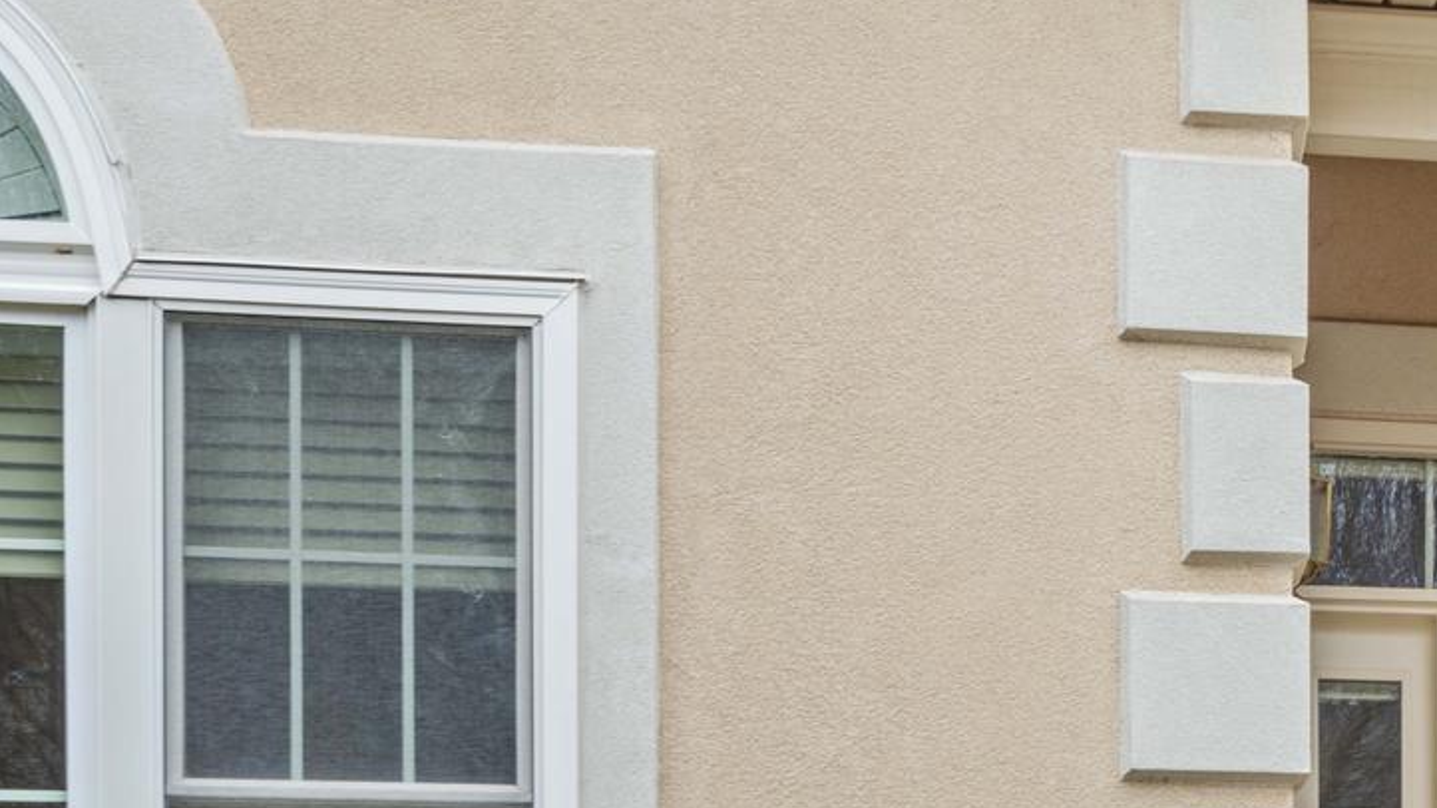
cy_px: 1123
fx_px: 3962
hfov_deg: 19.2
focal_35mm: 104
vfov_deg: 11.3
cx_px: 1795
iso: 125
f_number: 8
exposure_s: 1/40
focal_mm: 35
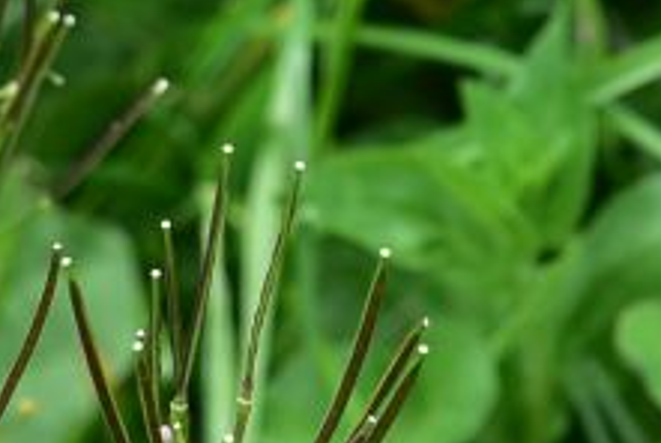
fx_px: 3456
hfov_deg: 10.6
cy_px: 238
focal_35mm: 188
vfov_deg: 7.3
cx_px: -236
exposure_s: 1/200
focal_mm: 32
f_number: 8
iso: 320
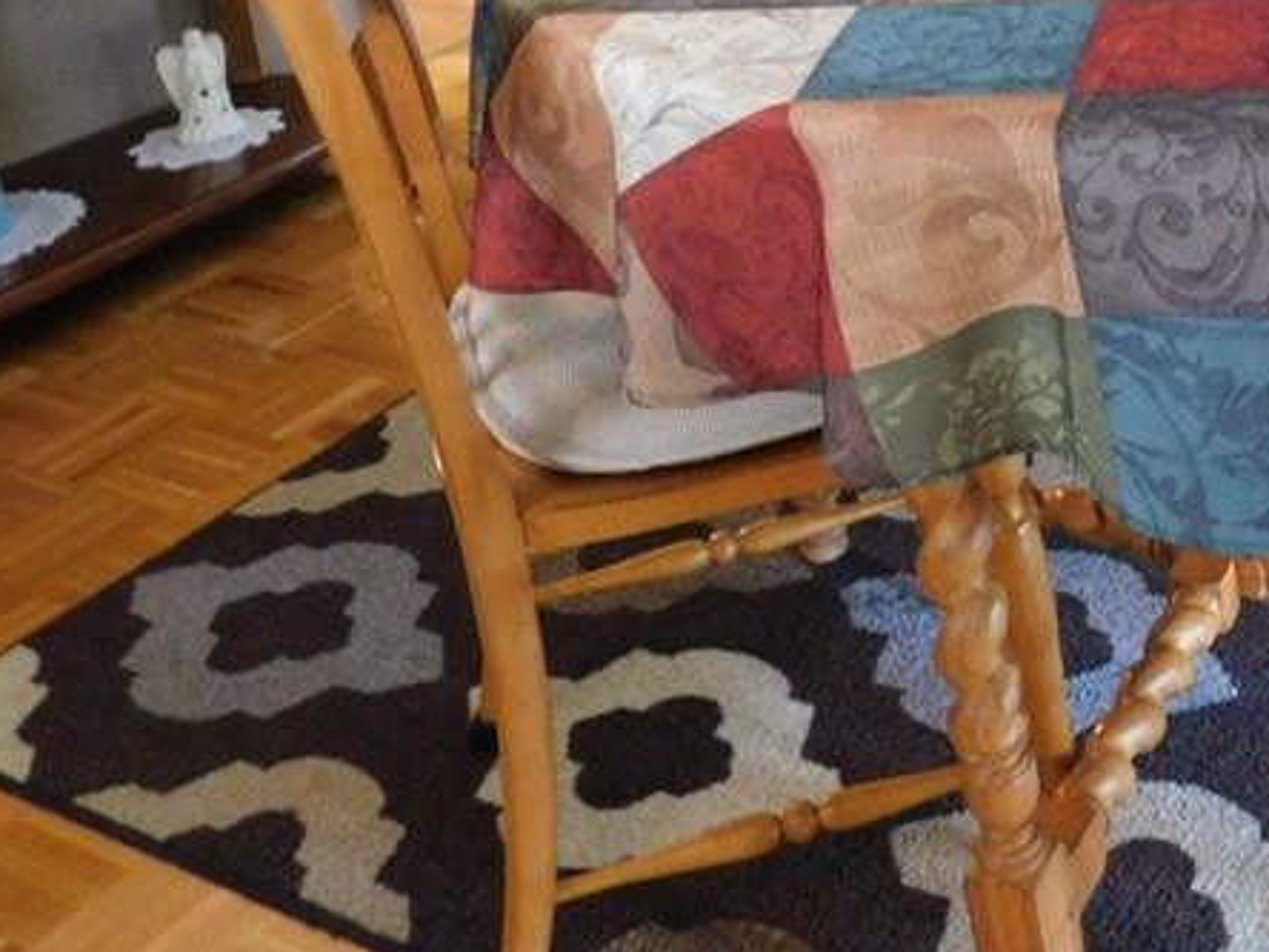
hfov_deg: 33.6
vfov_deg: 25.4
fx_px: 1943
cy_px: -117
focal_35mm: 53
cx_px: 1220
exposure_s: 1/8
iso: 450
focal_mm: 4
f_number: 3
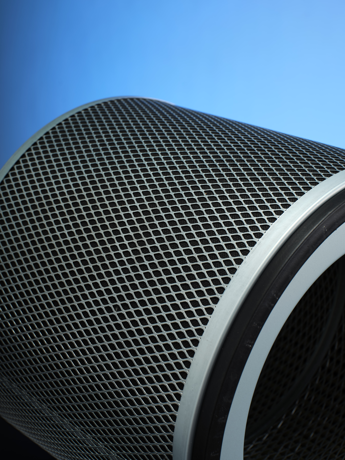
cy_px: 230
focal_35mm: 79
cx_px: 172
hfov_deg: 18.7
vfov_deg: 24.7
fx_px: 1050
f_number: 14
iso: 100
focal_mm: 100
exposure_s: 1/125
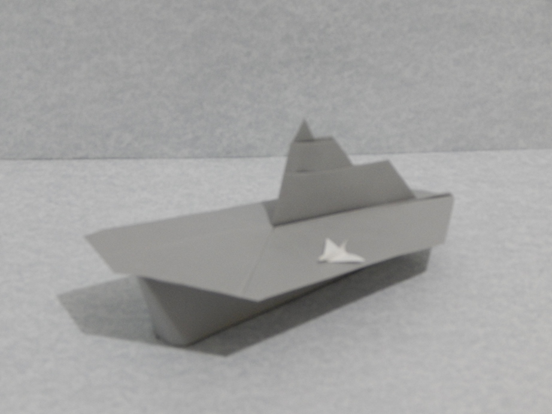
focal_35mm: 94
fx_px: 1499
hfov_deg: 20.9
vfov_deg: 15.7
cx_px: 276
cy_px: 207
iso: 640
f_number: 4.4
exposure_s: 1/15
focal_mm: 16.6
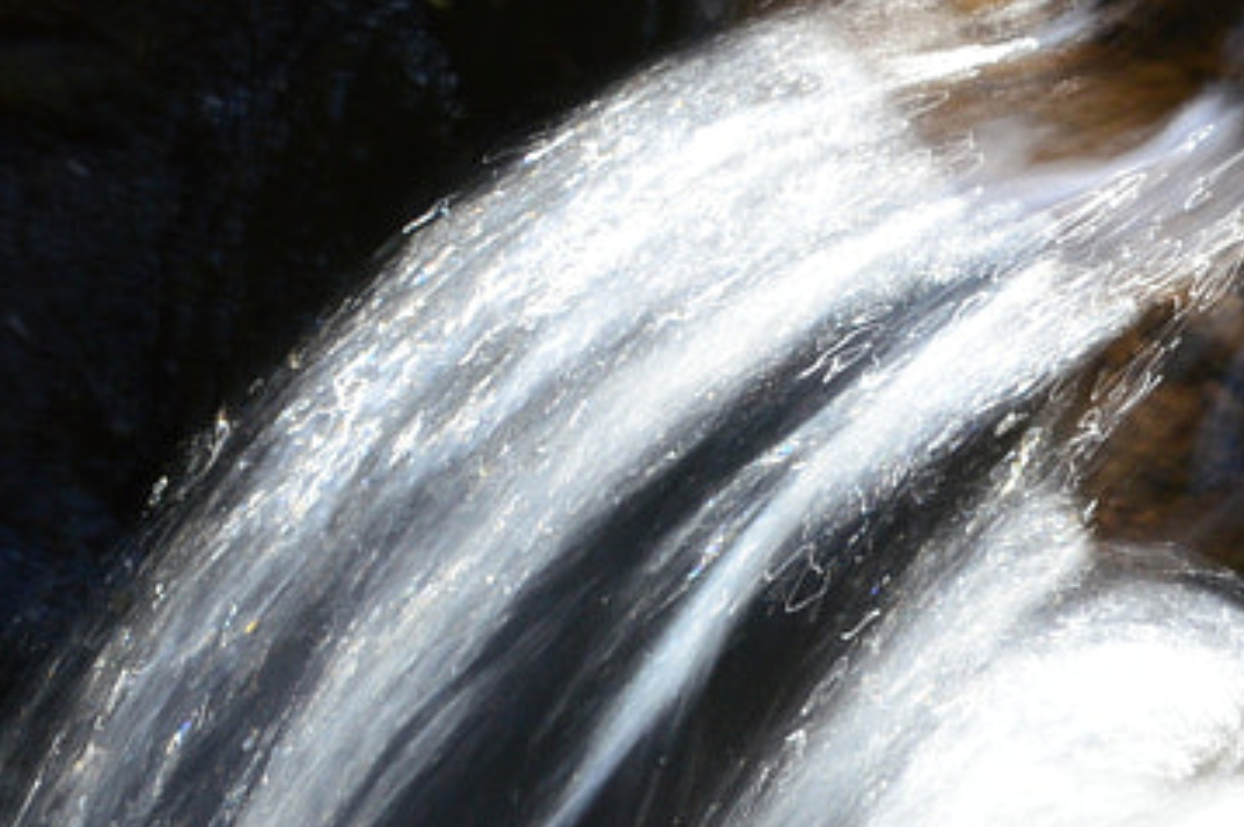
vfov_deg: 3.4
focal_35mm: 402
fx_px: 13878
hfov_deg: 5.1
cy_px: 1359
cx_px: 942
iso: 100
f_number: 14
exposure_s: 1/5
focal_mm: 60
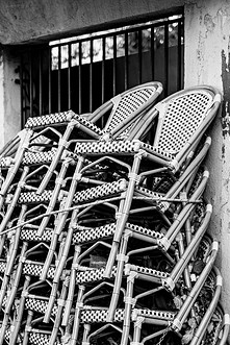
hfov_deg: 18.9
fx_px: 689
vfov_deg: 28.0
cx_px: 81
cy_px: 208
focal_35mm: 72
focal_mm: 35
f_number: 1.4
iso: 160
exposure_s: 1/950
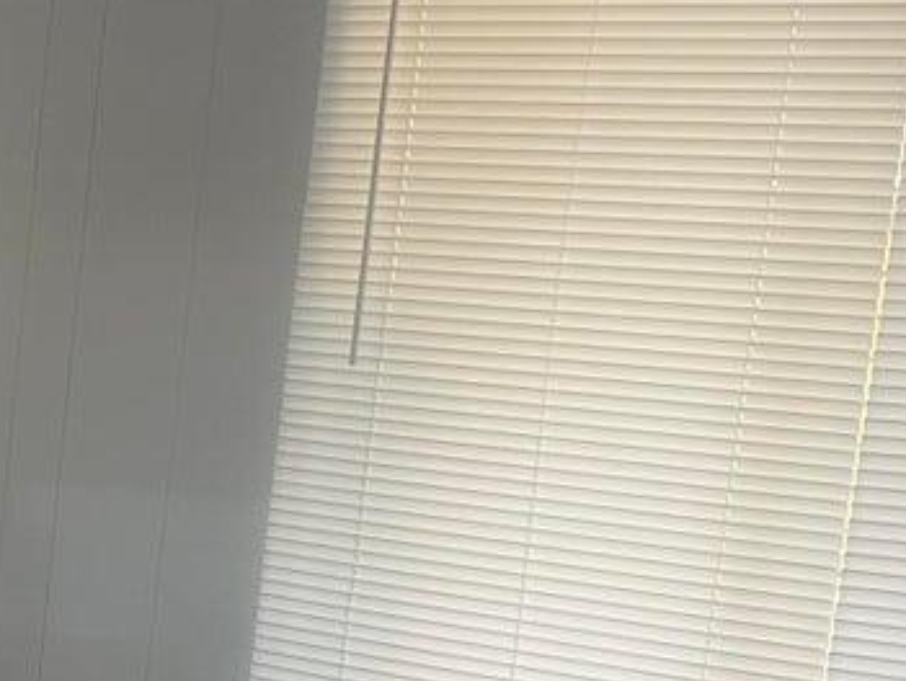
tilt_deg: -9.3
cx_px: -280
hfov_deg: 18.1
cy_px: 686
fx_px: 2646
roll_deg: -3.9
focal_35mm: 101
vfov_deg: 14.4
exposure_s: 1/60
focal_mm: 5.7
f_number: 1.5
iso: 100
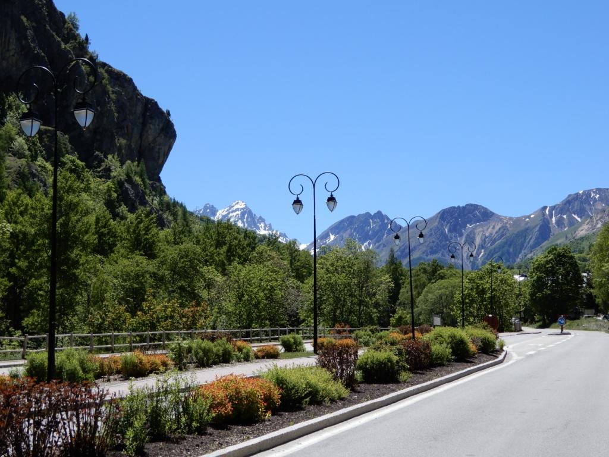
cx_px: 304
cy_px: 228
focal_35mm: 57
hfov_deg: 33.8
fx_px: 1003
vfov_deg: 25.7
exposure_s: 1/640
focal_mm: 10.2
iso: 80
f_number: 4.5
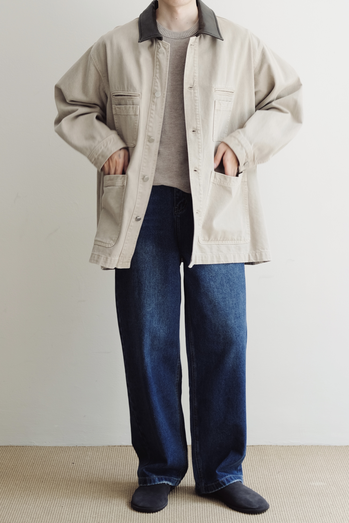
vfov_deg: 37.5
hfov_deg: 25.5
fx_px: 771
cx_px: 174
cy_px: 262
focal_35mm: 53
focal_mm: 35
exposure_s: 1/100
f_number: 2.2
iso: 320
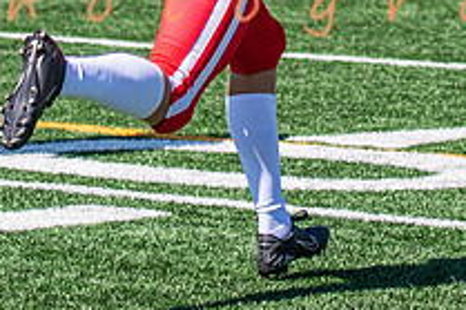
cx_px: 174
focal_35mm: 458
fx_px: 5924
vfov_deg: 3.0
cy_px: -191
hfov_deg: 4.5
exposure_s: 1/2500
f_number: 2.8
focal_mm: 70
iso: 160
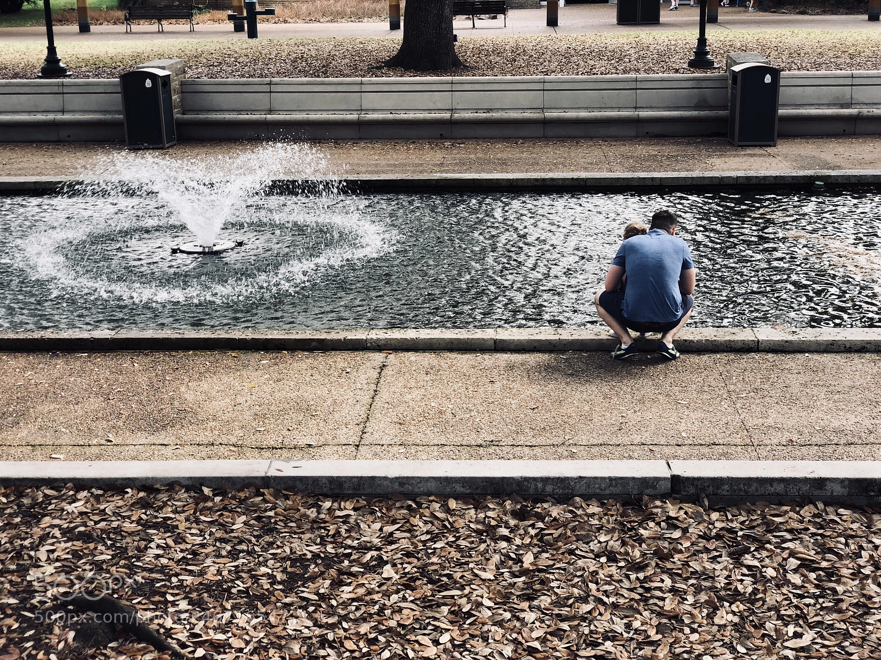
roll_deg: +1.6
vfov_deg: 28.0
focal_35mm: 52
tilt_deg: -14.3
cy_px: 330
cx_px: 440
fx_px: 1323
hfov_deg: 36.8
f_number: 2.4
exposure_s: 1/120
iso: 32
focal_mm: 6
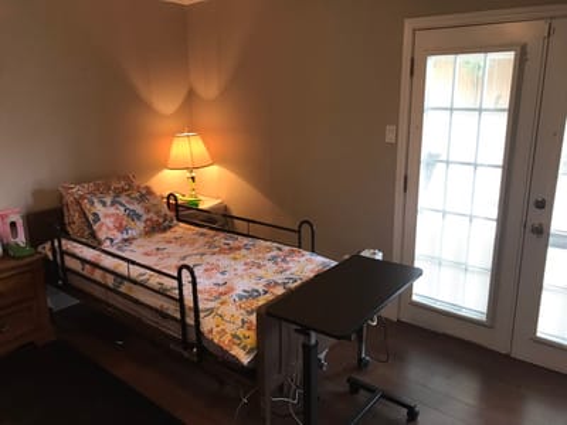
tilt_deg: -14.2
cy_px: 212
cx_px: 284
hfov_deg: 63.4
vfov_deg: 49.7
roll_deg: +1.0
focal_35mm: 28
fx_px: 459
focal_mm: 3.99
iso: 40
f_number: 1.8
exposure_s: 1/20
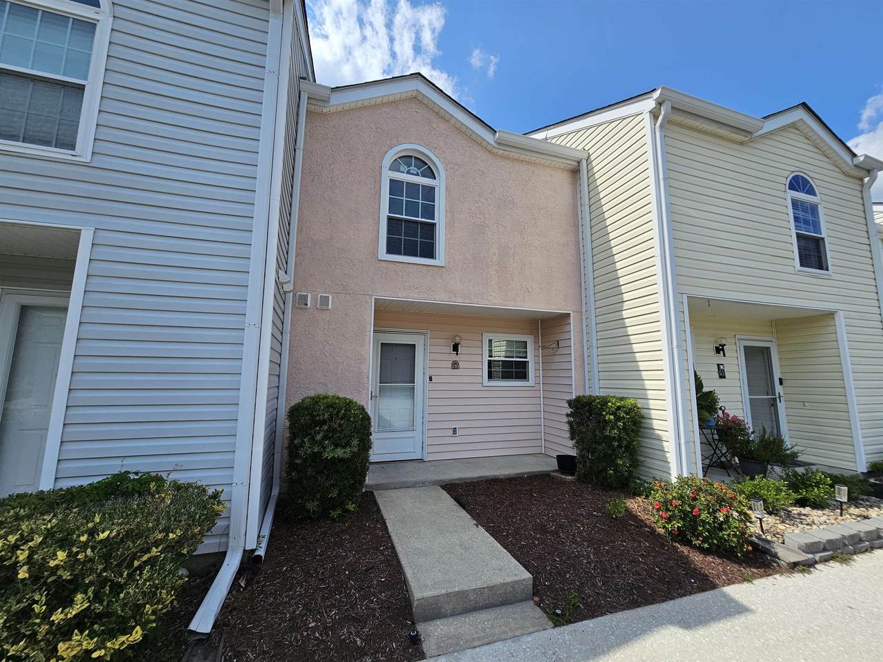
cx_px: 442
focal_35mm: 13
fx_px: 332
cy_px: 331
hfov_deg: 106.2
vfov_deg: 89.9
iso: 50
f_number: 2.2
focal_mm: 2.2
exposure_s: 1/2128
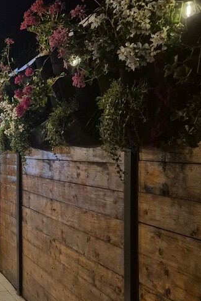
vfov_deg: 39.5
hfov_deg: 24.7
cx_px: -33
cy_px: 166
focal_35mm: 50
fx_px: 418
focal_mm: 5.4
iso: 1600
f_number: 1.8
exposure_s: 1/25
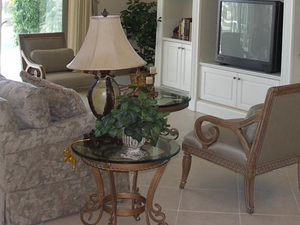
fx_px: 416
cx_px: 182
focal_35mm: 48
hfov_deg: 39.5
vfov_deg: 27.8
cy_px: -17
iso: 100
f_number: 2.8
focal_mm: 5.8
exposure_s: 1/50
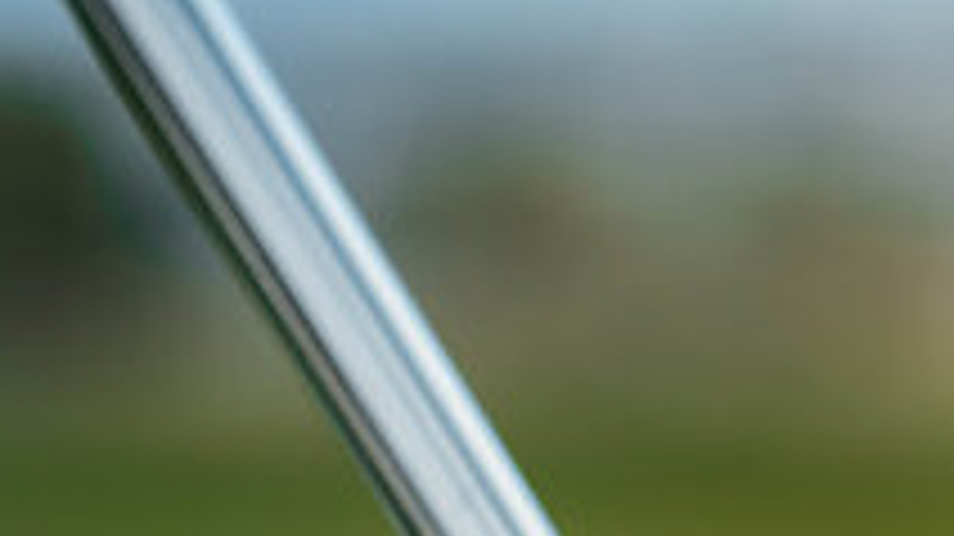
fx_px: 11251
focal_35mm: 445
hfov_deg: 4.8
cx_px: 1760
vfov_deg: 2.7
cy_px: 1137
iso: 250
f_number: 5.6
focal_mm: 90
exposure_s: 1/320
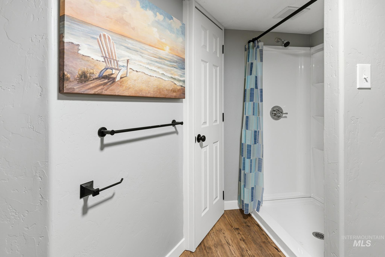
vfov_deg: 70.4
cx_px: 192
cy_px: 128
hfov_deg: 93.3
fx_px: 182
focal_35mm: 17
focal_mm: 17
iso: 100
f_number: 8
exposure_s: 2.5
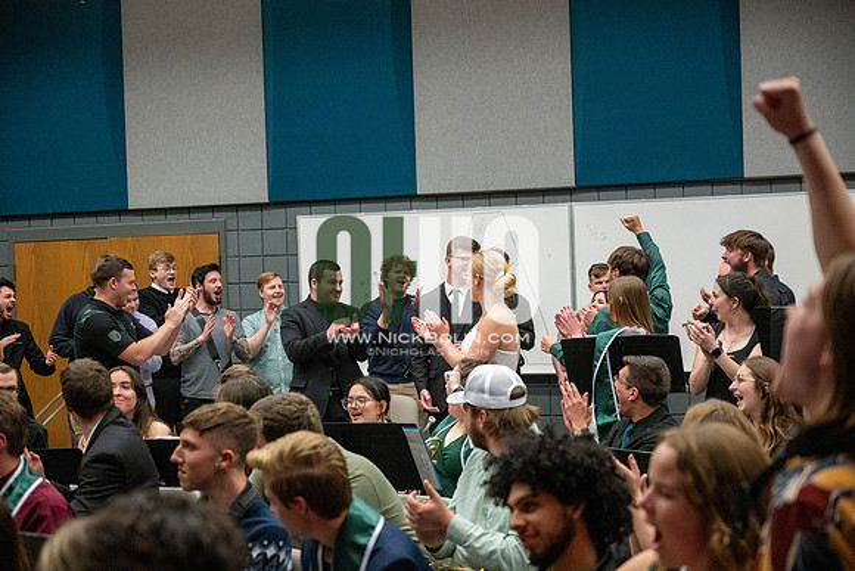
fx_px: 1663
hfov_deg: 28.8
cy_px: 286
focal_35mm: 70
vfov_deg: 19.5
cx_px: 428
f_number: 4
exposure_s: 1/500
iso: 10000
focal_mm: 70
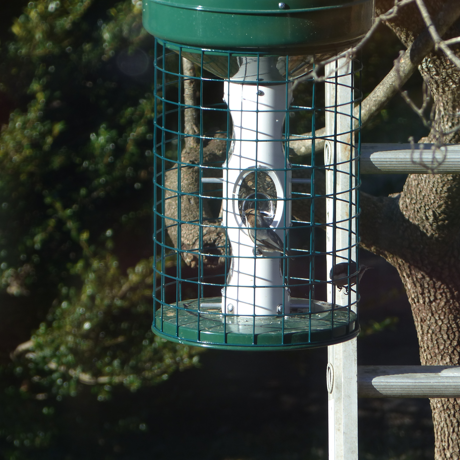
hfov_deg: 2.8
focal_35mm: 631
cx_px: 268
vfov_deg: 2.8
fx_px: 9487
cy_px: 230
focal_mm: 96.3
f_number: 4
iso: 100
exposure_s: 1/400
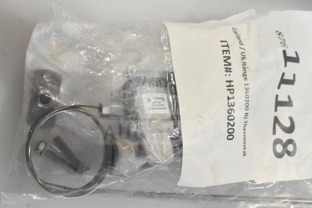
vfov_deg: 28.1
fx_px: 416
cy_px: 104
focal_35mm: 48
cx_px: 156
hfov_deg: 41.1
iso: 6400
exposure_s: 1/320
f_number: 10
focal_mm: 32
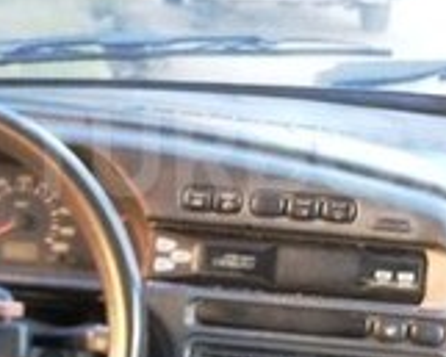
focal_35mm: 116
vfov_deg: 13.3
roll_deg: -1.0
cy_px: 154
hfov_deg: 16.5
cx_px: 305
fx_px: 1532
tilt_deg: -9.2
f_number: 2.2
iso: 160
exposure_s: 1/33
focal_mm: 4.15
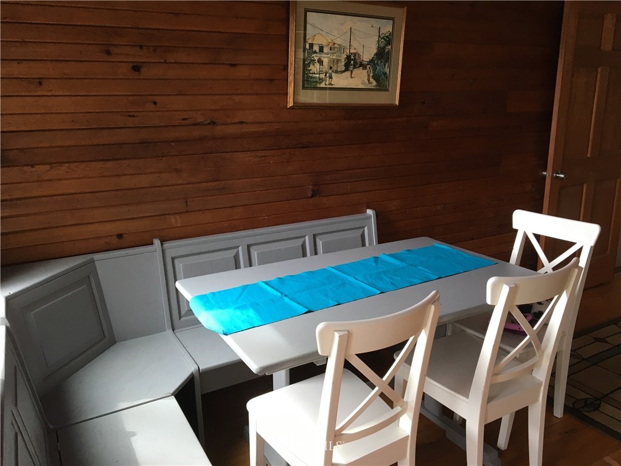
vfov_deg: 48.2
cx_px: 310
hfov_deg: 61.7
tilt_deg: -15.1
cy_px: 233
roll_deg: +0.3
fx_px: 520
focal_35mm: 29
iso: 32
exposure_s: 1/30
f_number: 2.2
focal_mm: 4.15
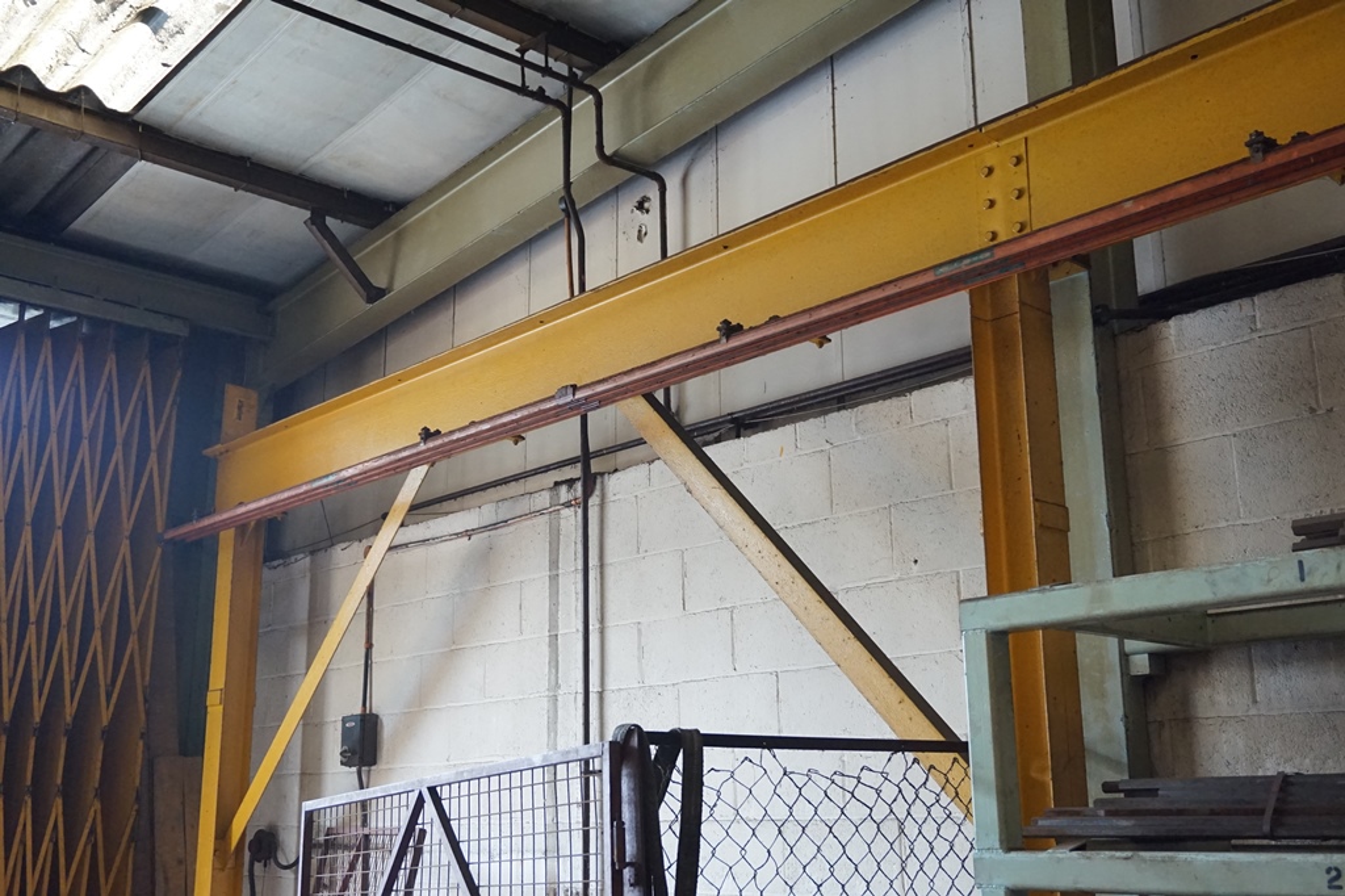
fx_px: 1401
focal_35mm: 38
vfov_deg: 35.5
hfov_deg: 51.3
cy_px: 448
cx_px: 672
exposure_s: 1/160
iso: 2500
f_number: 4.5
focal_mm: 25
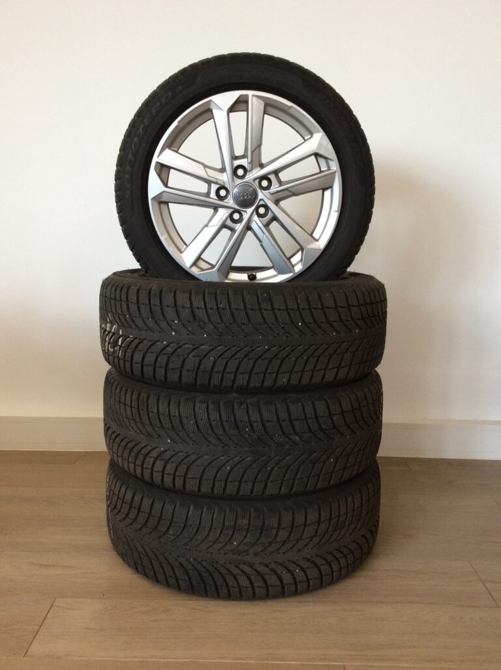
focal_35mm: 32
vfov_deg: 56.9
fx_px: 619
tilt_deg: -9.2
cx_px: 250
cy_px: 335
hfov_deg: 44.1
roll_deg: +0.6
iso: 80
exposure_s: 1/25
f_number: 2.4
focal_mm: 3.3
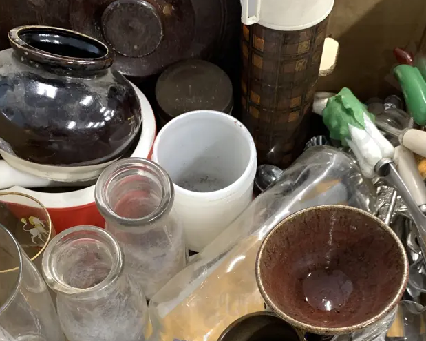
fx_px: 529
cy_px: 329
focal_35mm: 42
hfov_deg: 43.8
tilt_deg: -68.5
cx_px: 211
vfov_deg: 33.1
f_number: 1.8
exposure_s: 1/50
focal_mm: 4.25
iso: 200
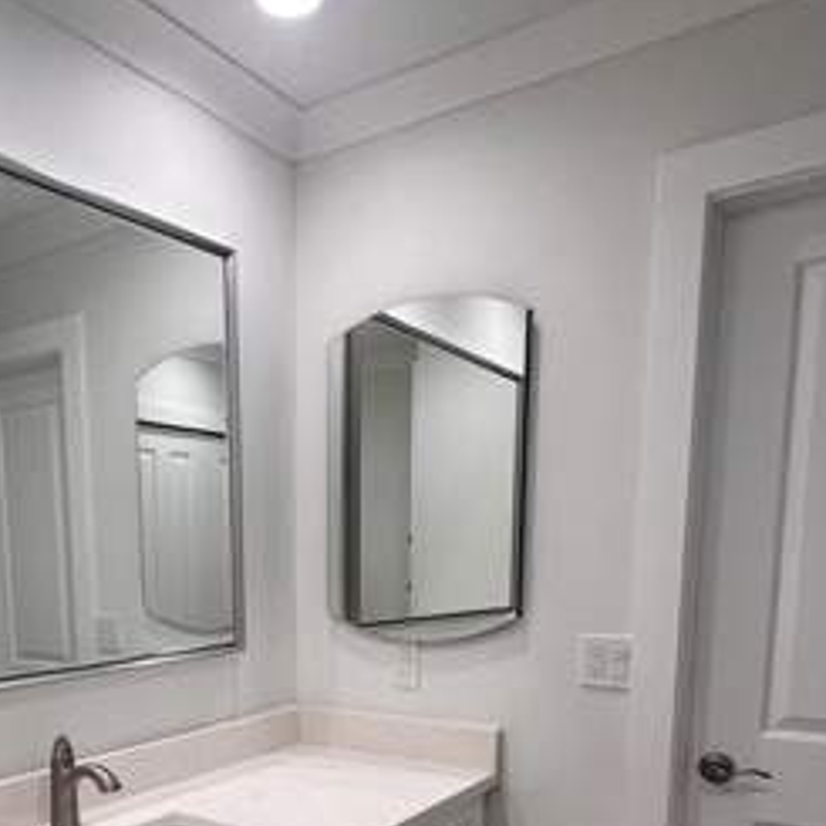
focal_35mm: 30
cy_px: 688
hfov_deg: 52.9
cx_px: 270
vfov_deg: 50.0
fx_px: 810
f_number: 1.8
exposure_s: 1/120
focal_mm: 1.57
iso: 64
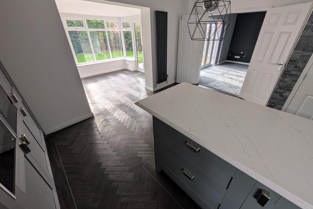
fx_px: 113
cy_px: 98
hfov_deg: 108.3
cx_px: 162
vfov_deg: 85.3
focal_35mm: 13
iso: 52
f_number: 1.7
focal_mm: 2.02
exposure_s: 1/243
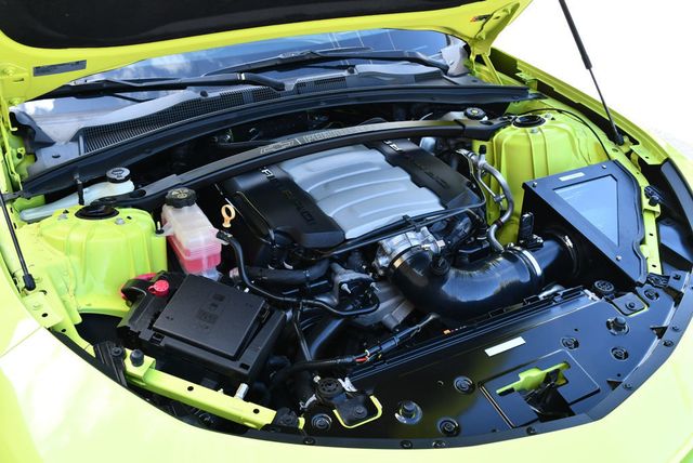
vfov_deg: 36.9
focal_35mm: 36
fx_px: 694
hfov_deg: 53.1
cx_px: 346
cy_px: 232
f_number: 4.5
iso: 400
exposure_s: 1/250
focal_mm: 18
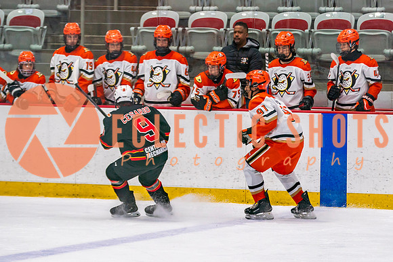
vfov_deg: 5.3
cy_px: 202
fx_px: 2833
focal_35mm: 259
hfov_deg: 7.9
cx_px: 234
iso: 500
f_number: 2.8
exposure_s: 1/640
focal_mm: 135
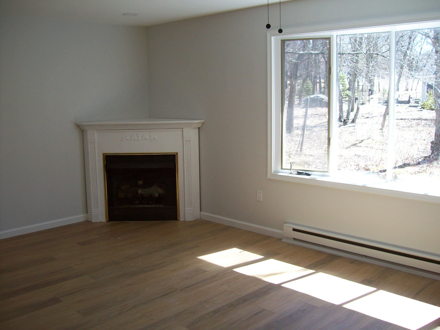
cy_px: 165
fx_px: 458
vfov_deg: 39.7
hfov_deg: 51.4
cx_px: 220
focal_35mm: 36
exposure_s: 1/94.2
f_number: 2.7
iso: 80
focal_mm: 6
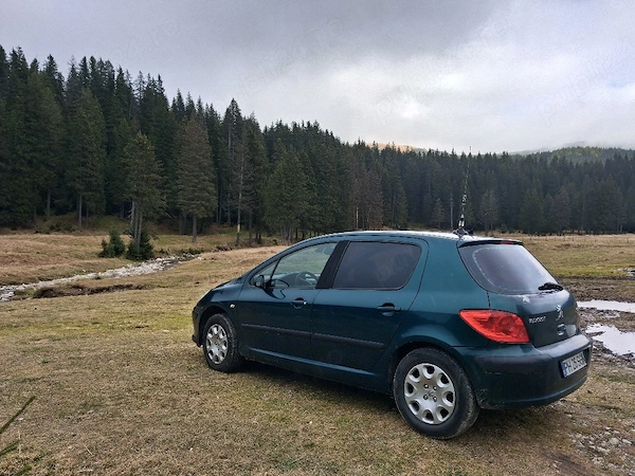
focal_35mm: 27
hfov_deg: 65.3
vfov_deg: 51.4
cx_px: 318
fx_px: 495
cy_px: 238
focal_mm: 4
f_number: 1.8
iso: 25
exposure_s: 1/244
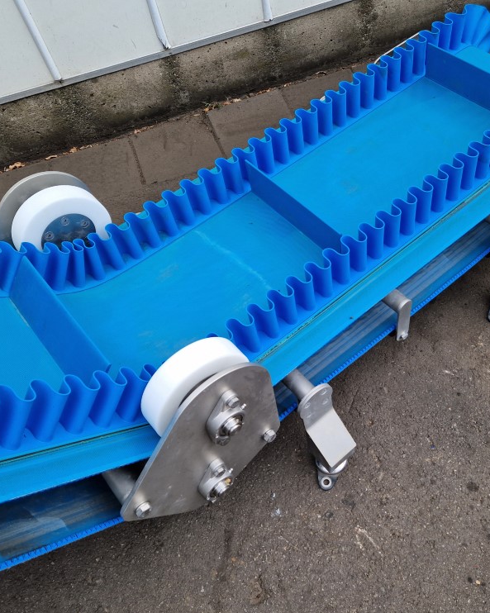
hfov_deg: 46.6
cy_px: 316
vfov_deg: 57.2
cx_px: 311
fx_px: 562
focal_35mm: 31
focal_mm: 5.4
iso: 50
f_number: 1.8
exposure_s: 1/542
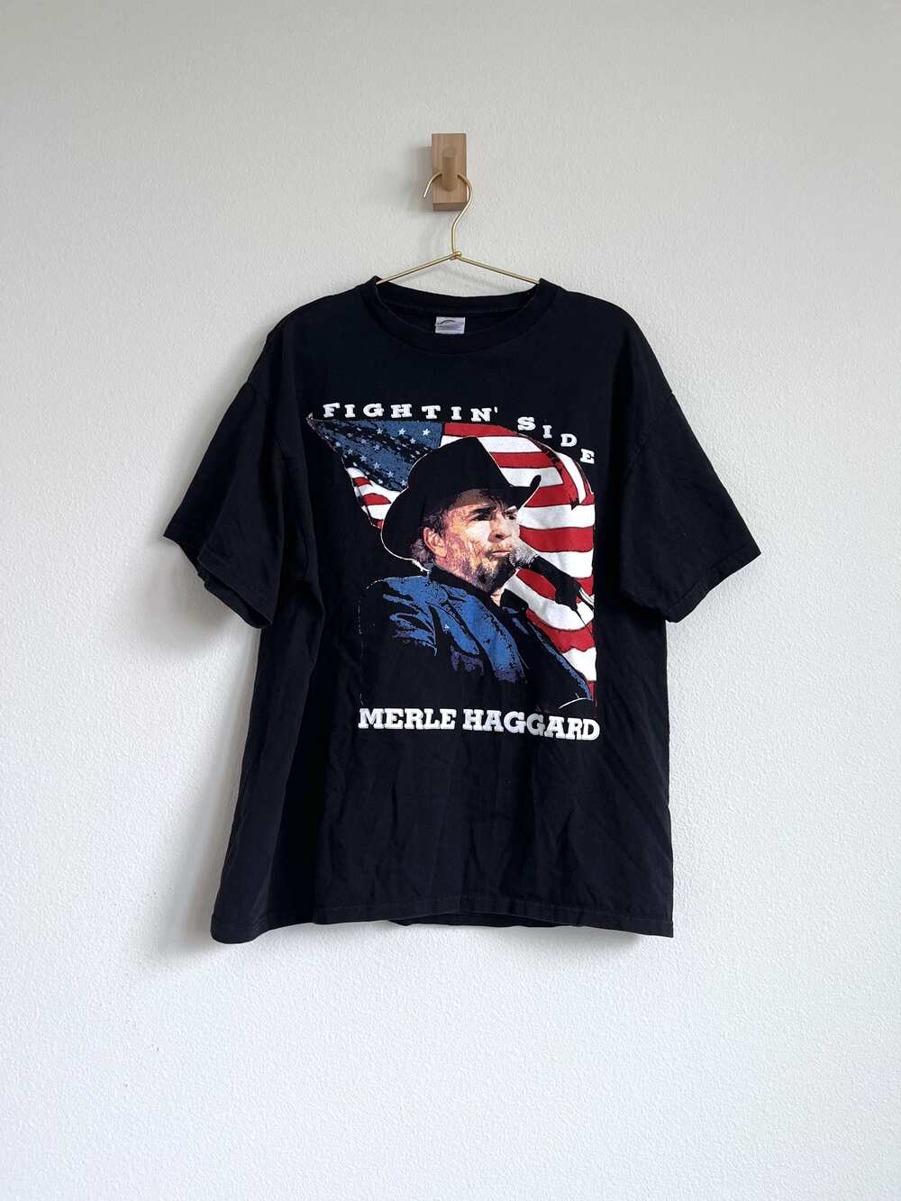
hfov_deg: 53.1
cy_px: 600
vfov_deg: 67.3
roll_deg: +0.4
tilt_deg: +3.3
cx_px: 450
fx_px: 902
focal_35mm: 26
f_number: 1.6
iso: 80
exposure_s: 1/122
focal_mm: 5.1
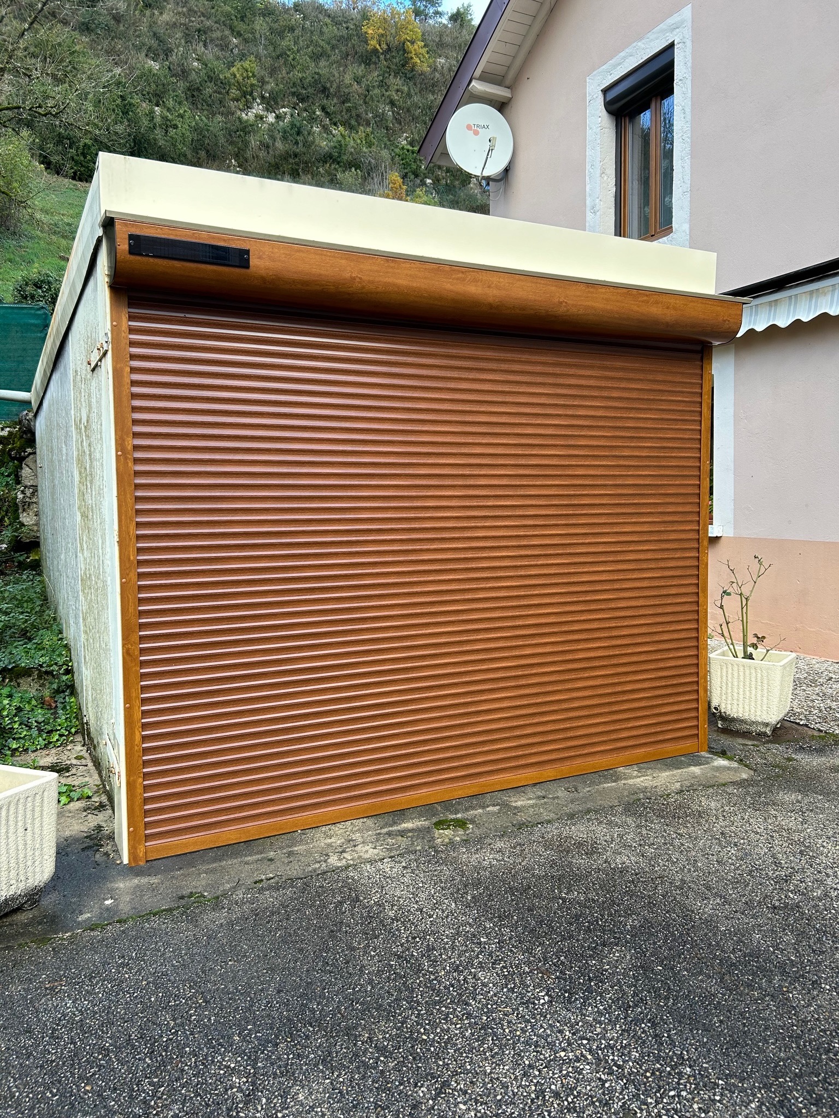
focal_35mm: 26
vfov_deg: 67.3
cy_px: 559
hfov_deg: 53.1
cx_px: 420
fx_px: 840
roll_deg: +0.8
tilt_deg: -2.8
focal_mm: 5.7
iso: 40
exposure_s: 1/216
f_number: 1.5
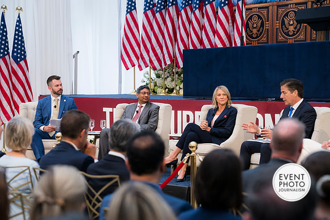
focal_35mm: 88
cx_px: 165
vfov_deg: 15.5
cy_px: 110
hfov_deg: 23.1
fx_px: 807
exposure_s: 1/160
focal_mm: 88
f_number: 4
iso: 500
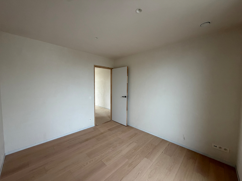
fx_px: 98
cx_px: 121
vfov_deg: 85.7
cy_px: 90
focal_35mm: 14
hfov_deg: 102.1
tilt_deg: -3.2
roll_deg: +0.0
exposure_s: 1/120
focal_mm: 2.22
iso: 320
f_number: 2.2
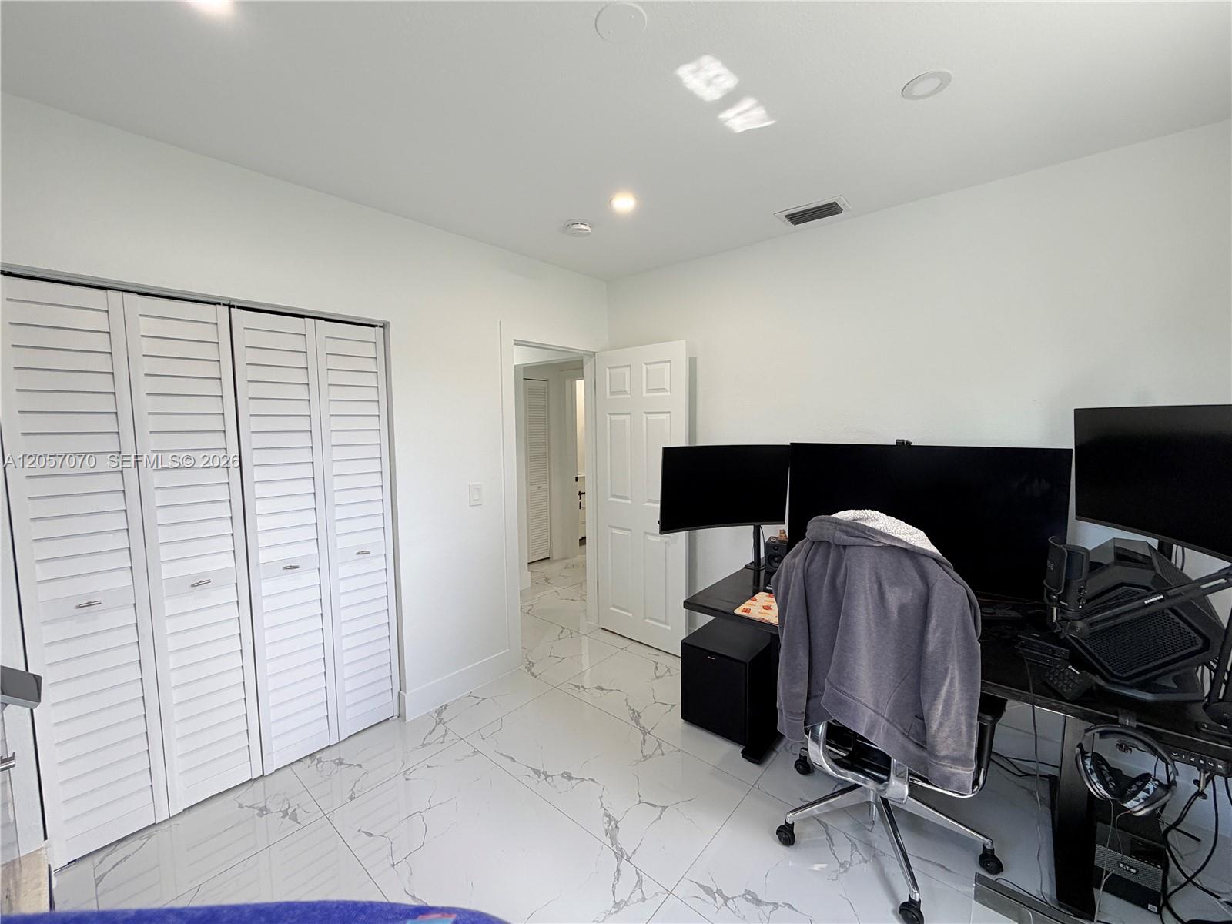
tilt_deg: -3.6
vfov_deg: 85.7
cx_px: 616
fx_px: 498
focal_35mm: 14
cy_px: 462
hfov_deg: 102.1
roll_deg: -0.2
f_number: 2.2
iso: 160
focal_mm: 2.22
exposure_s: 1/120
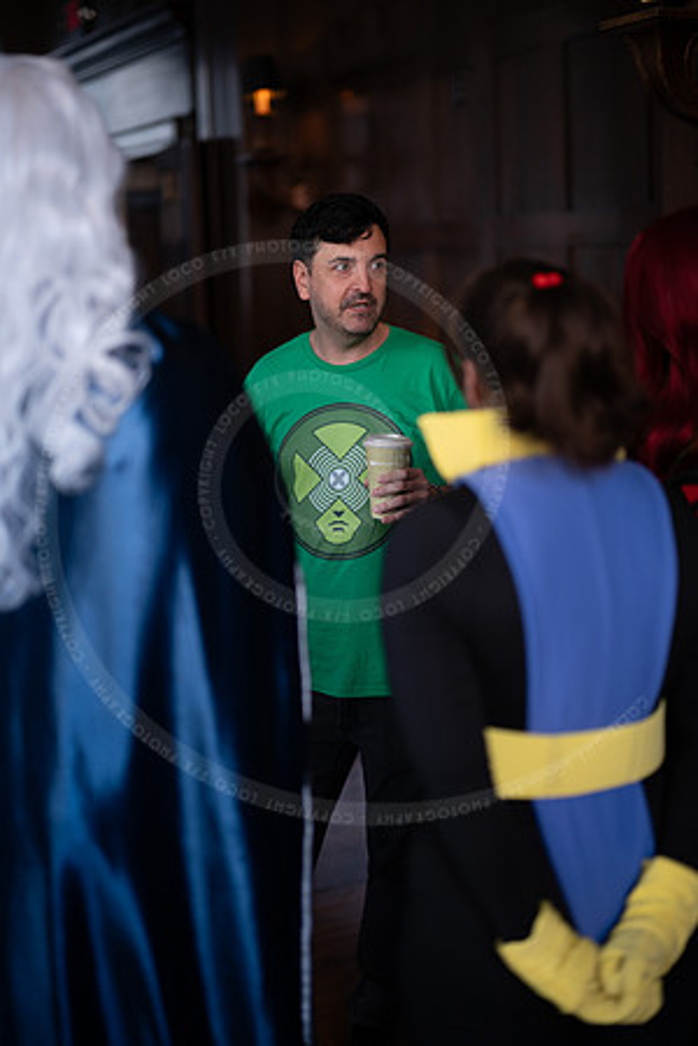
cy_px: 523
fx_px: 1454
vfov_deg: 39.6
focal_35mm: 50
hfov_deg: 27.0
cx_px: 349
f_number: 1.2
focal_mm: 50
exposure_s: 1/320
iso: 250
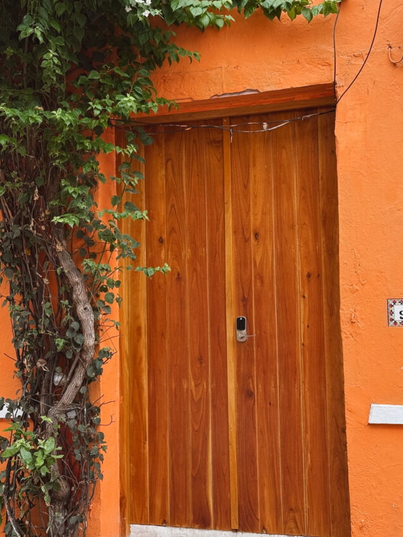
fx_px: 900
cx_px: 218
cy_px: 248
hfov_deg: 25.2
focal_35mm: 58
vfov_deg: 33.2
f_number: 1.78
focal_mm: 6.76
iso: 80
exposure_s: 1/917
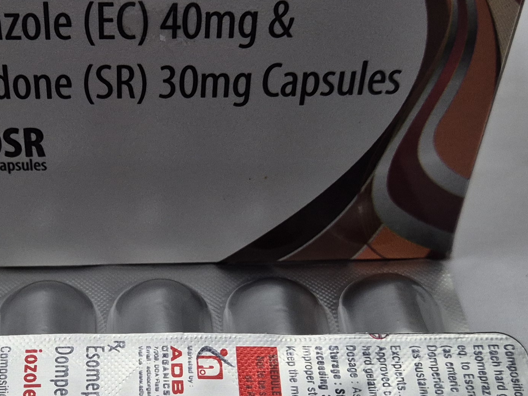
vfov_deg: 22.1
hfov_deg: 29.0
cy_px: 292
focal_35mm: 66
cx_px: 135
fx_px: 1007
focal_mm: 5.4
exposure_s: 1/100
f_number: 1.8
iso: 400
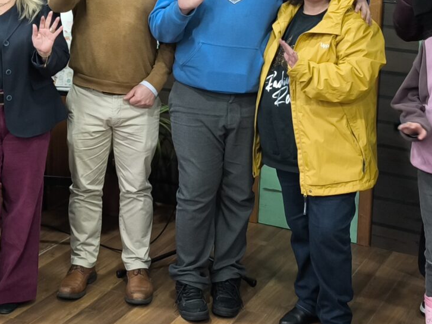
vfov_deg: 17.3
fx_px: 1011
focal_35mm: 81
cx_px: 150
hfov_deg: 24.0
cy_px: -72
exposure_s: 1/50
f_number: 1.6
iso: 800
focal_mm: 6.57
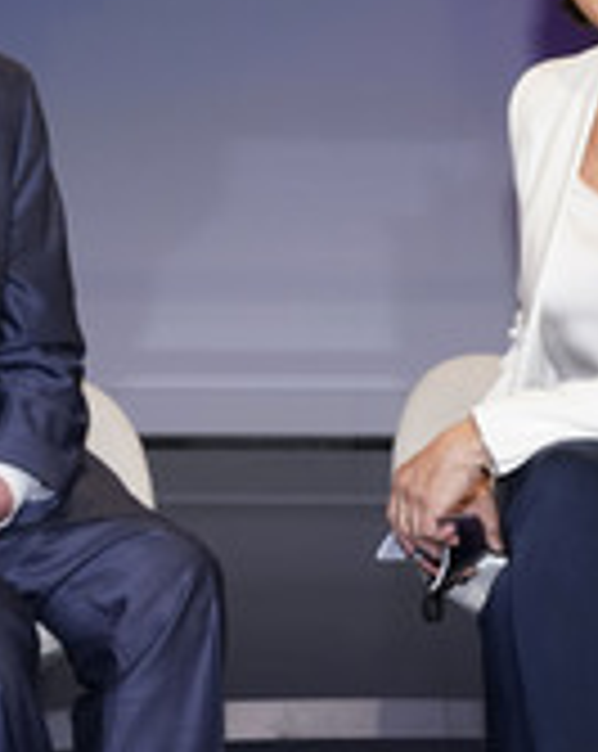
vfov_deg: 19.3
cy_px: 243
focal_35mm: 99
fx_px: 2196
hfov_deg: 15.5
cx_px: 290
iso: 2000
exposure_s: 1/160
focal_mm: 39
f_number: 5
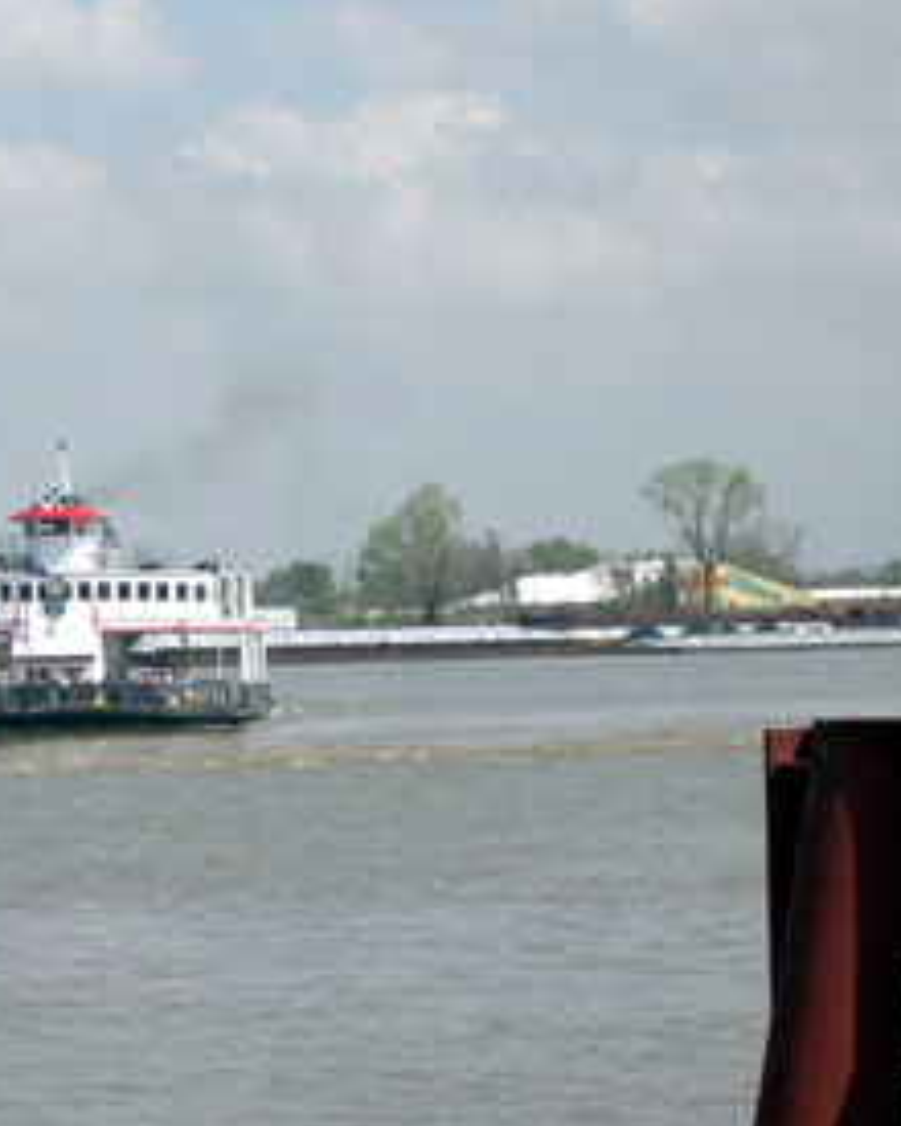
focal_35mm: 162
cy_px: 573
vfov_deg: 11.9
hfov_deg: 9.5
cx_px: 106
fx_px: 5400
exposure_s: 1/617
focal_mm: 24
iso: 100
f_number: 4.9
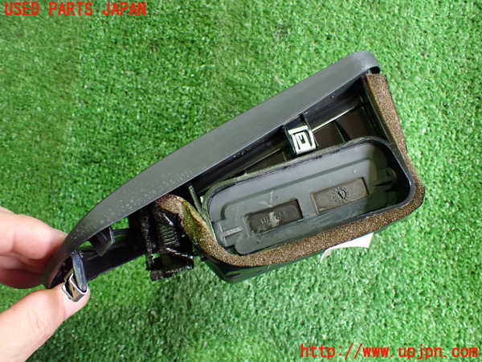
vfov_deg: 46.8
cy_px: 181
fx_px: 418
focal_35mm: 30
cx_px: 241
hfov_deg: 60.0
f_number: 2.3
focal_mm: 5.4
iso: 800
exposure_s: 1/60
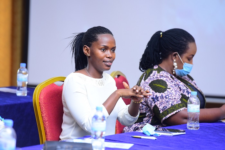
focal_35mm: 200
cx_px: 112
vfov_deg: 6.9
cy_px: 75
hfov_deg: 10.3
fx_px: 1249
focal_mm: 200
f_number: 3.5
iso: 640
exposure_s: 1/125
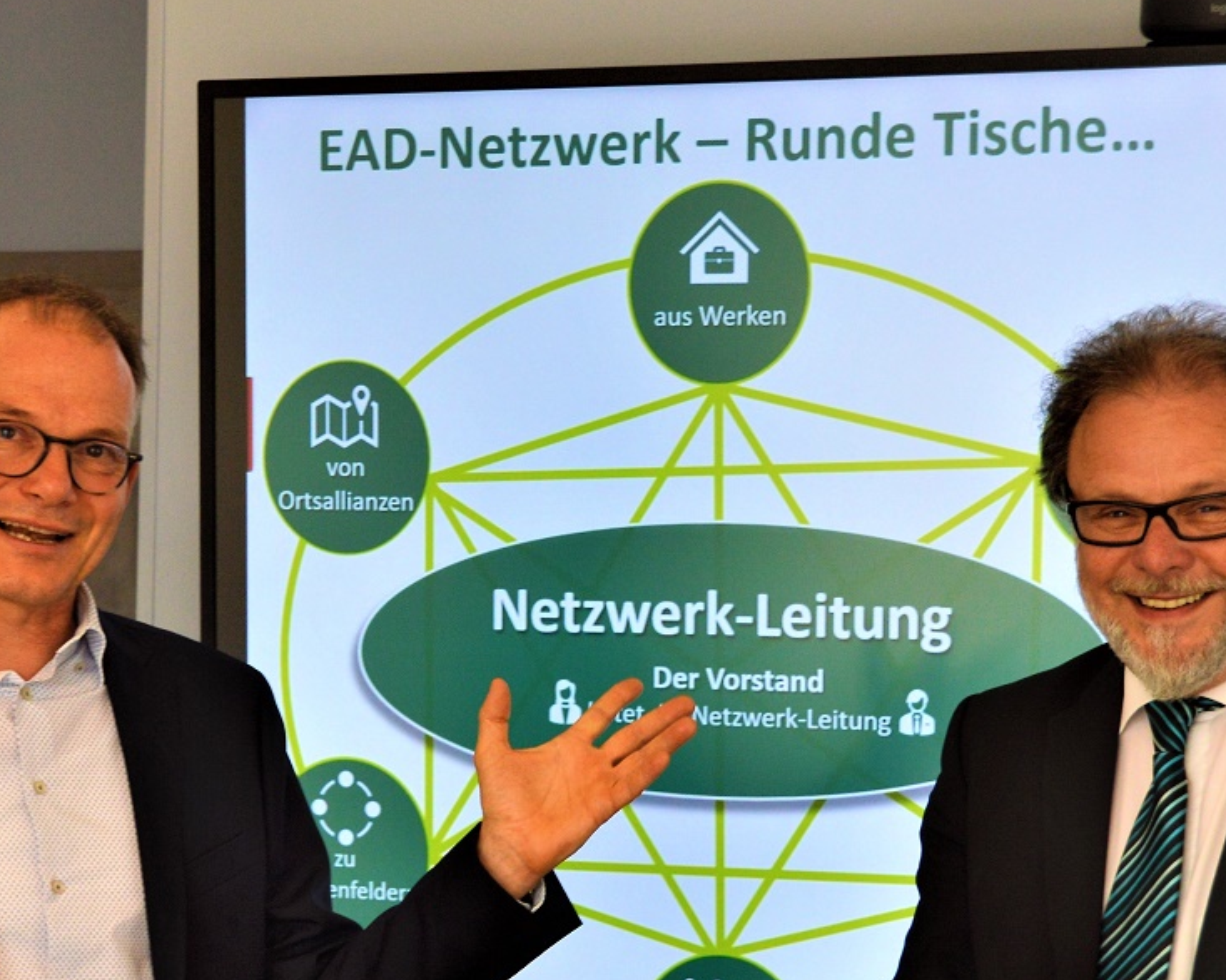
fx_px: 3011
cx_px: 652
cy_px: 775
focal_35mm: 83
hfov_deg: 23.0
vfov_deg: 18.3
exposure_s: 1/250
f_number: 4
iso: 180
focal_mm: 30
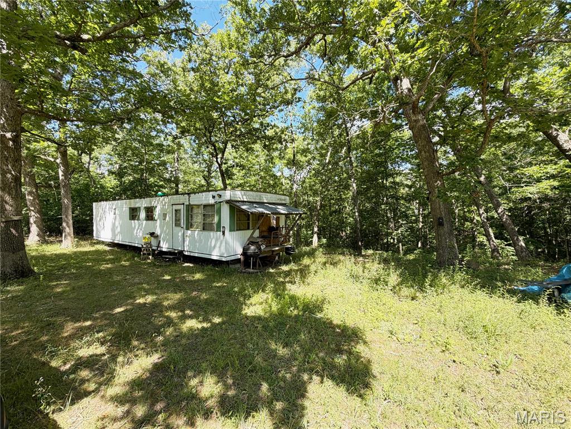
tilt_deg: +0.4
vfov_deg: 85.7
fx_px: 231
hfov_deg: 102.1
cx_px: 286
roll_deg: -0.3
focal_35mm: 14
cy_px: 214
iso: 50
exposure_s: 1/121
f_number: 2.2
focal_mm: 2.22
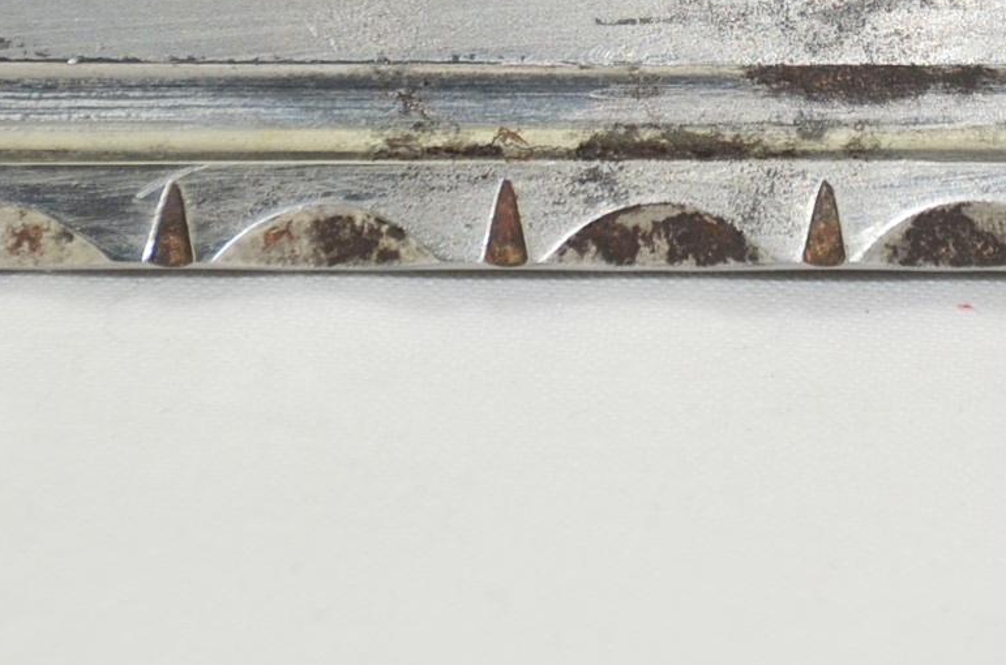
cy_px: -183
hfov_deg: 4.5
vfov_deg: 3.0
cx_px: 1015
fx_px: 12700
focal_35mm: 456
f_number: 5.6
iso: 200
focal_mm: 95
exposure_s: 1/250
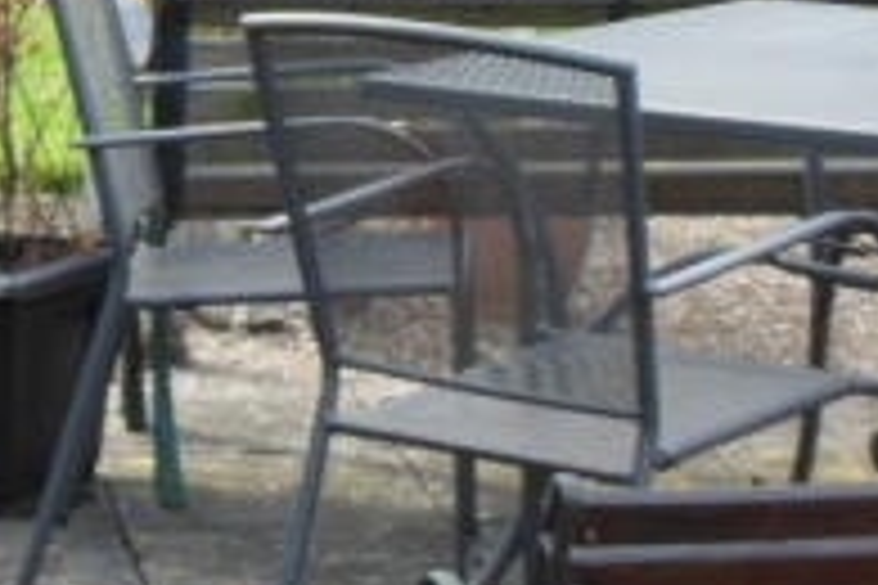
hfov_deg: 9.8
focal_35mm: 205
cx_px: -277
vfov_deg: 6.6
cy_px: -236
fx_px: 4999
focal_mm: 11.7
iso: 125
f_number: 4.3
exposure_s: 1/100
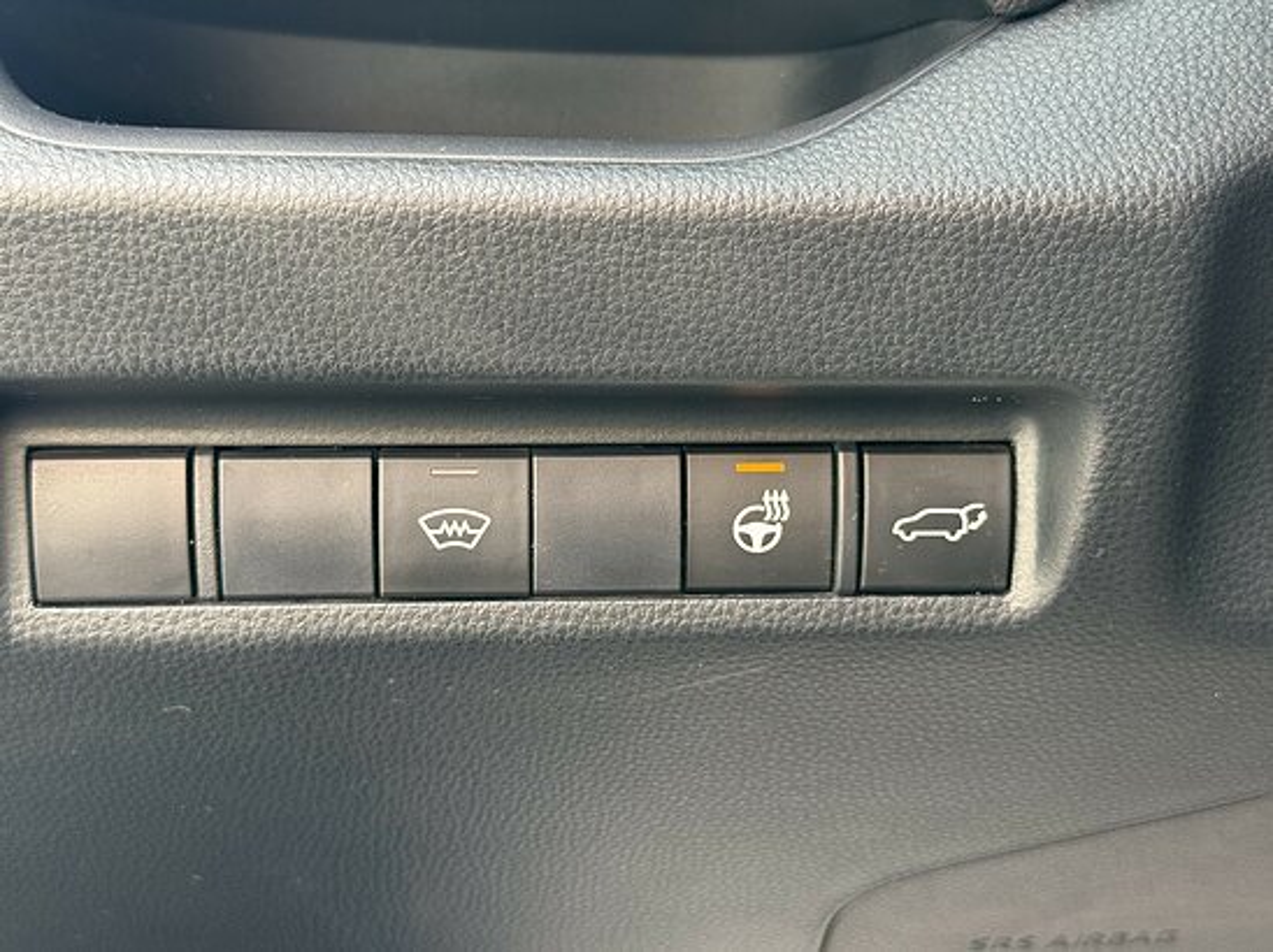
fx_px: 1764
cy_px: 476
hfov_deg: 39.7
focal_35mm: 48
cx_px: 636
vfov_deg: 30.2
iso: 100
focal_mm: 6.76
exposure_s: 1/94
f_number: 1.78
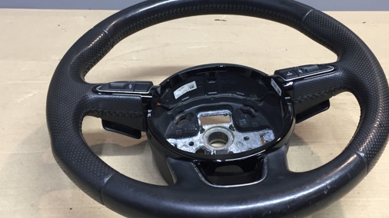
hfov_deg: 50.5
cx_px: 207
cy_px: 100
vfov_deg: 29.6
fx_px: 412
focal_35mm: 40
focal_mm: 4.15
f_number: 2.2
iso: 125
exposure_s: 1/33
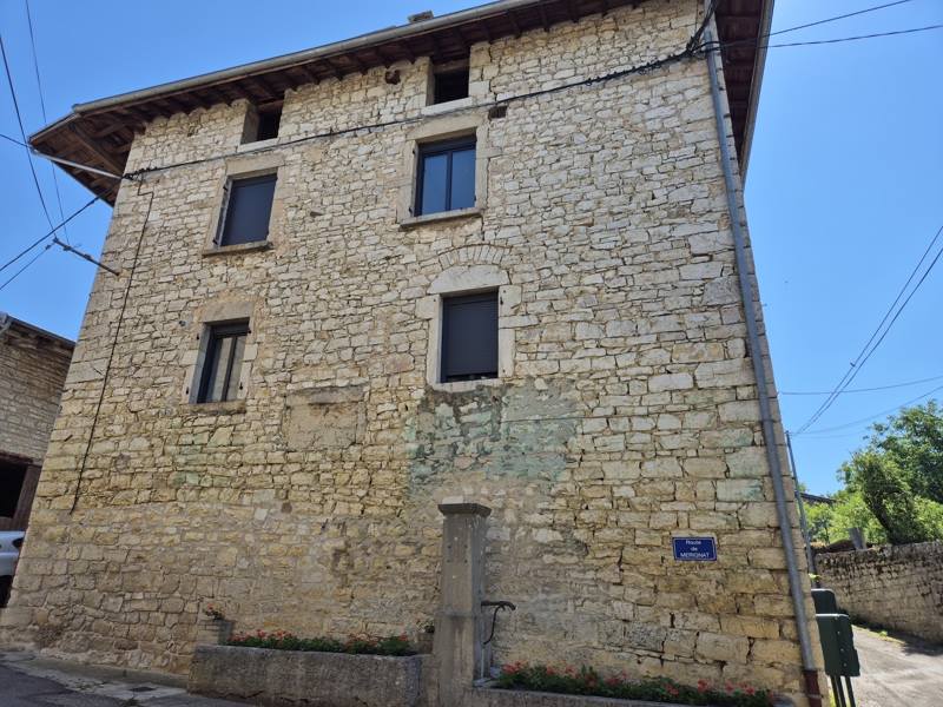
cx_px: 472
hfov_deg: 73.9
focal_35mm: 23
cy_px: 354
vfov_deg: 58.9
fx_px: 627
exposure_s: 1/1632
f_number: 1.8
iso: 25
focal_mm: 5.4
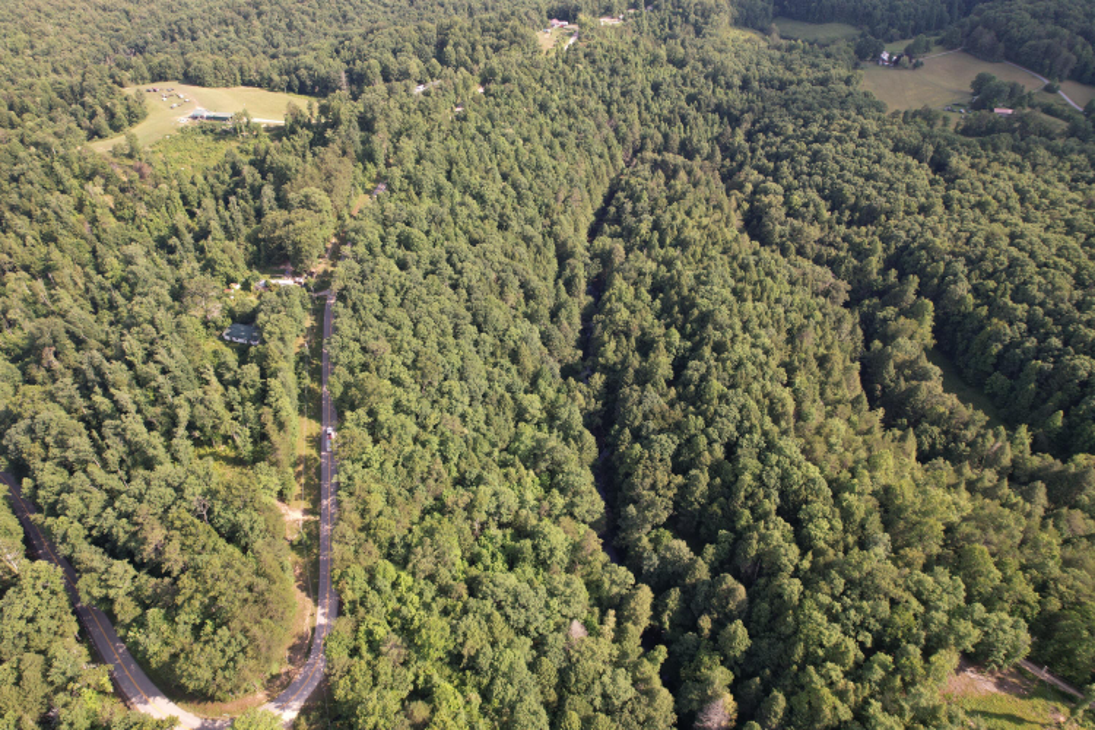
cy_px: 365
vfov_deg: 57.2
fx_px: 669
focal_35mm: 22
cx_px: 548
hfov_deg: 78.6
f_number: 2.8
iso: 100
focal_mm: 8.38
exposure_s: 1/60
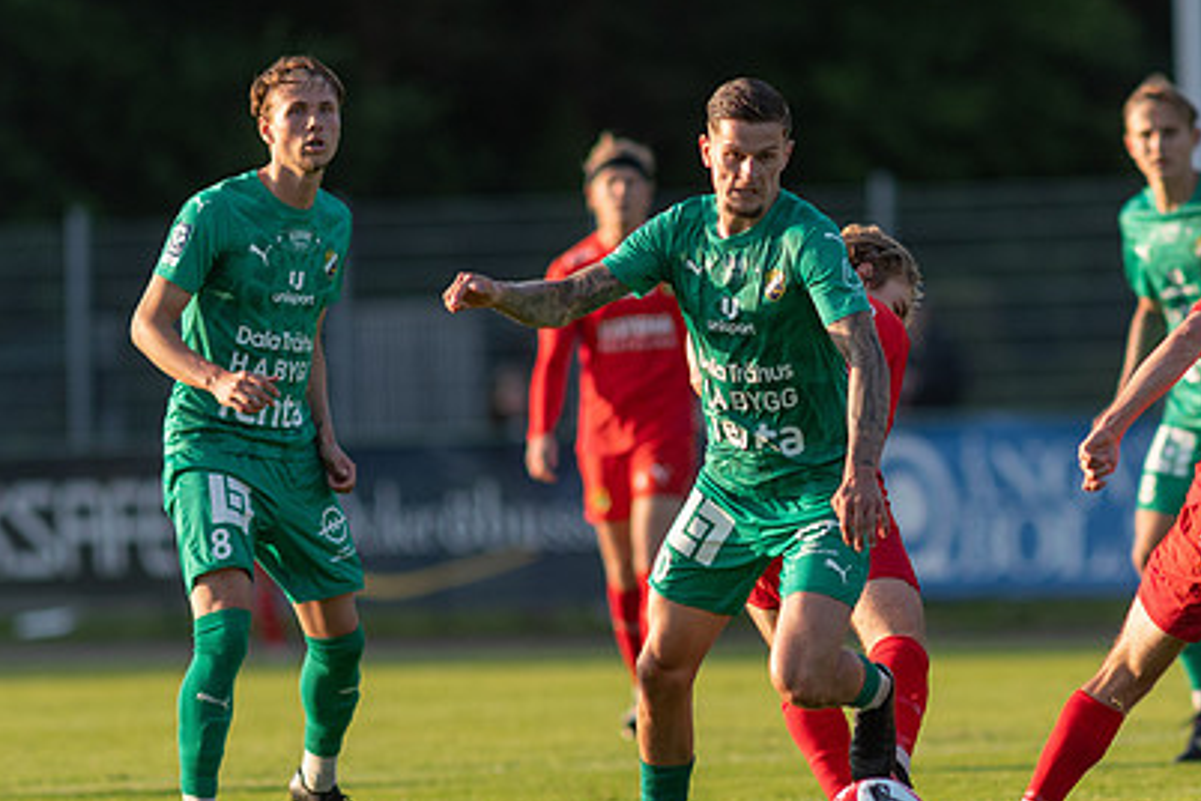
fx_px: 21883
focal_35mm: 656
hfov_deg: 3.1
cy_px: 468
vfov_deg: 2.1
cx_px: 789
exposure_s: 1/2000
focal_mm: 300
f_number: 3.2
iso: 400
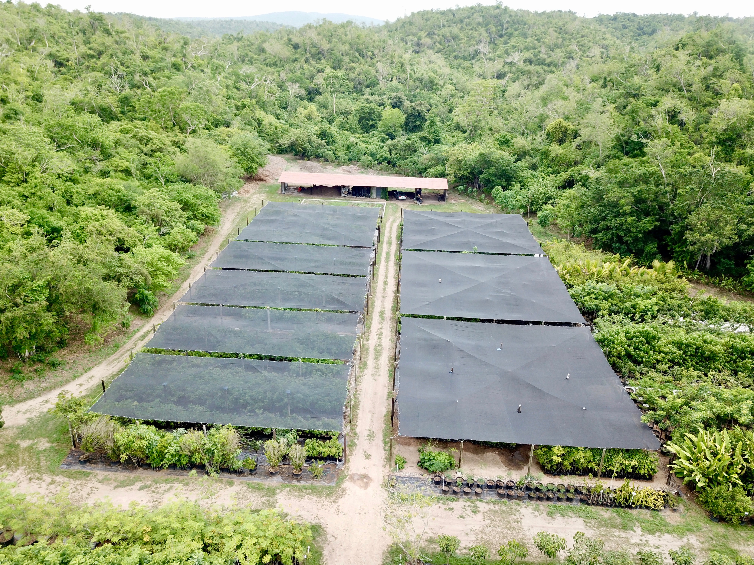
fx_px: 566
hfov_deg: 67.3
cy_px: 282
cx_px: 377
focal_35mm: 26
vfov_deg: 53.1
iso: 100
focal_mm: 4.73
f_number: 2.2
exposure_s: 1/112
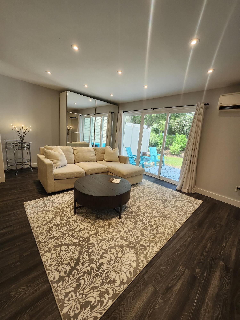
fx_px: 120
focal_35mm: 13
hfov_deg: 89.9
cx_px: 120
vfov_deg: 106.2
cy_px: 160
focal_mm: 1.74
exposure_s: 1/60
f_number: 2.2
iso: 80
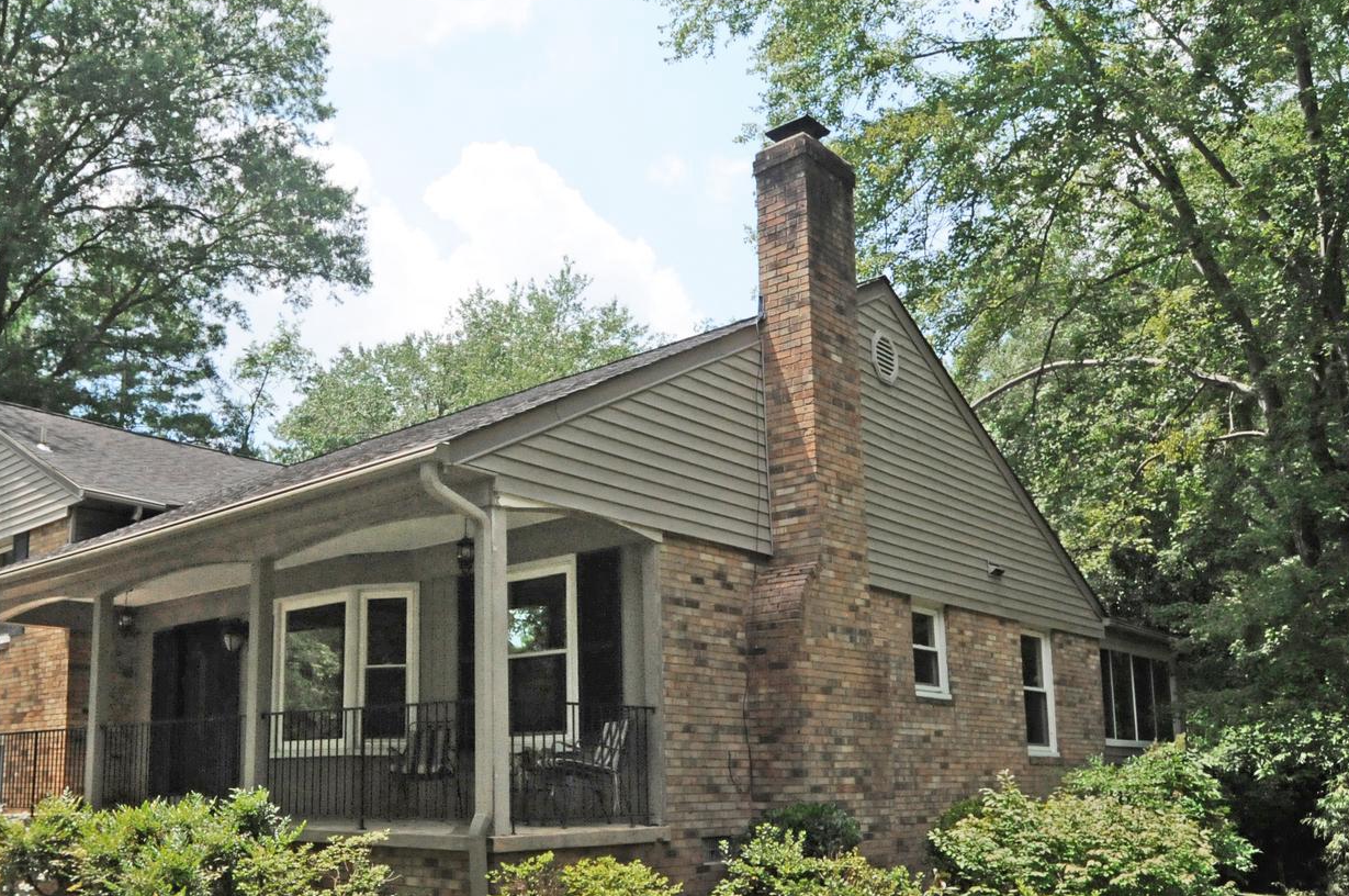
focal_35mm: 30
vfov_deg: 42.8
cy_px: 607
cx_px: 521
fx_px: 1123
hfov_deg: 61.3
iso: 1000
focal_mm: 12
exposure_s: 1/3200
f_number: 5.6
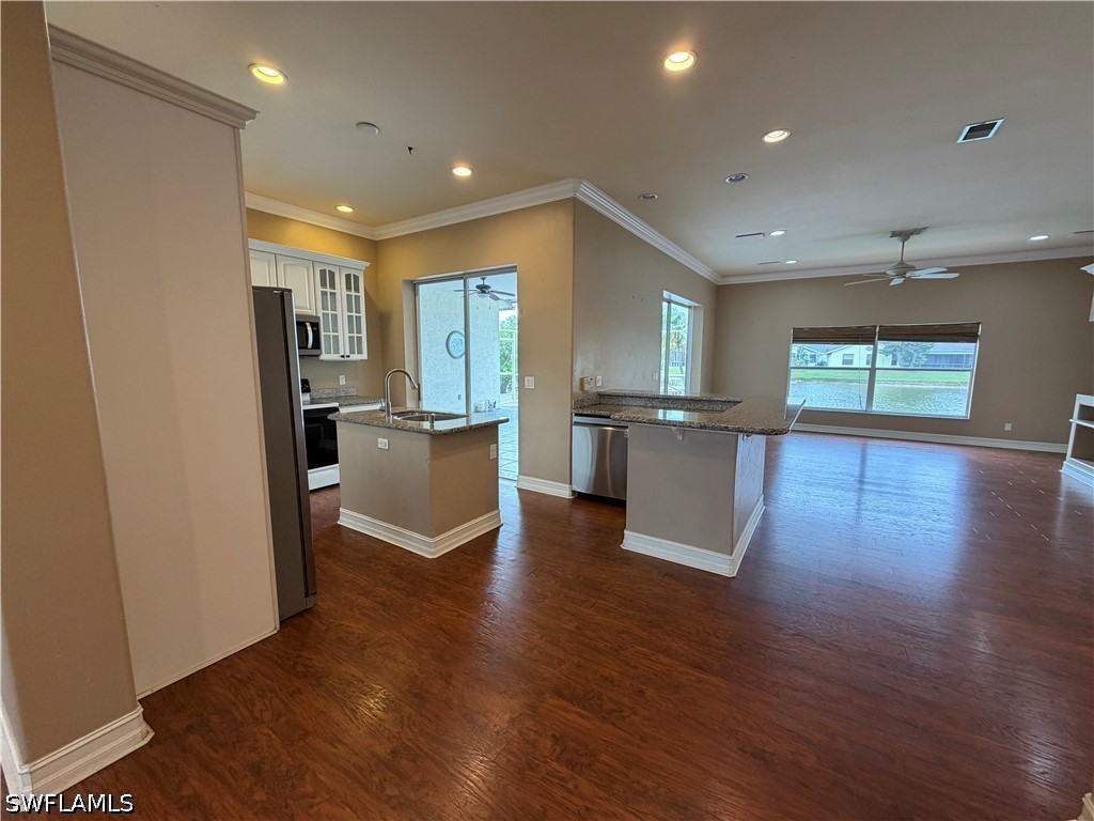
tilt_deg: -7.6
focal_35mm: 14
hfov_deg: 102.1
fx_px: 442
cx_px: 547
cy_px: 410
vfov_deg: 85.7
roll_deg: +0.4
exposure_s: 1/60
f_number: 2.2
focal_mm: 2.22
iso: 200
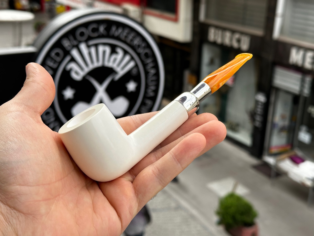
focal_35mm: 48
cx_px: 157
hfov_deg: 39.7
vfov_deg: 30.3
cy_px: 118
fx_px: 435
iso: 64
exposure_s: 1/1000
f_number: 1.78
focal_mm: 6.86
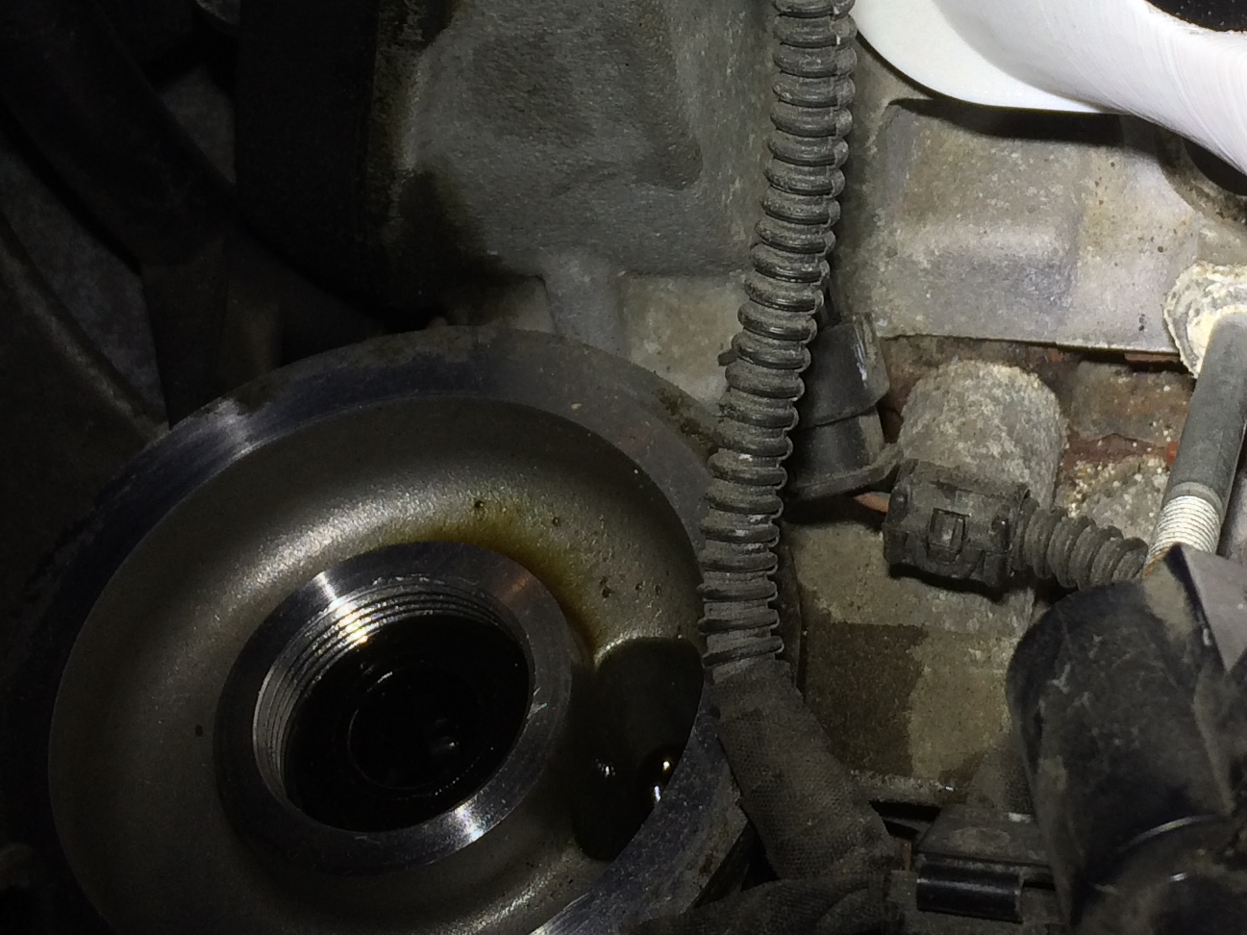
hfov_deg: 26.3
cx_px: 942
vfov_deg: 19.6
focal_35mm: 73
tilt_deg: -50.7
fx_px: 2629
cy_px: -5
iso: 32
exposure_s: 1/451
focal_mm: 4.15
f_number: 2.2
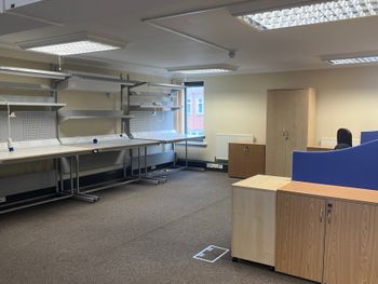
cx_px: 190
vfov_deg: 44.2
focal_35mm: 32
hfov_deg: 56.8
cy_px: 144
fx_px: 350
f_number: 1.8
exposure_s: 1/50
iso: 80
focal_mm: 3.99
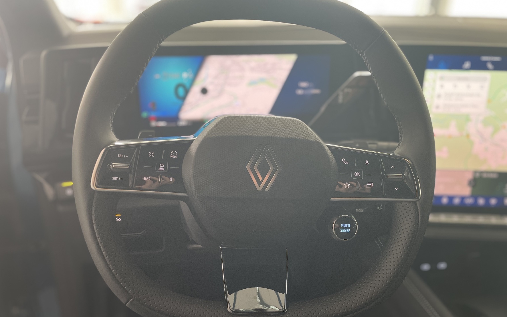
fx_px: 387
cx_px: 250
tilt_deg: -26.9
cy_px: 174
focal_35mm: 28
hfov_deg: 66.5
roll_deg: -0.4
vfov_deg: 44.5
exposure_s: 1/55
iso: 125
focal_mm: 4.2
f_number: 1.6
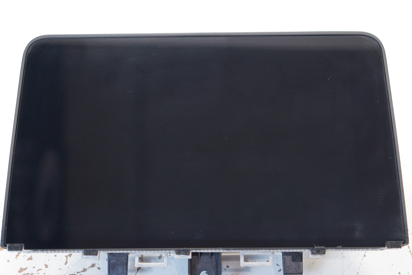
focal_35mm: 69
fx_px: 790
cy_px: 138
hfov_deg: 29.2
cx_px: 207
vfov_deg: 19.7
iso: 640
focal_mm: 39
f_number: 3.2
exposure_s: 1/125
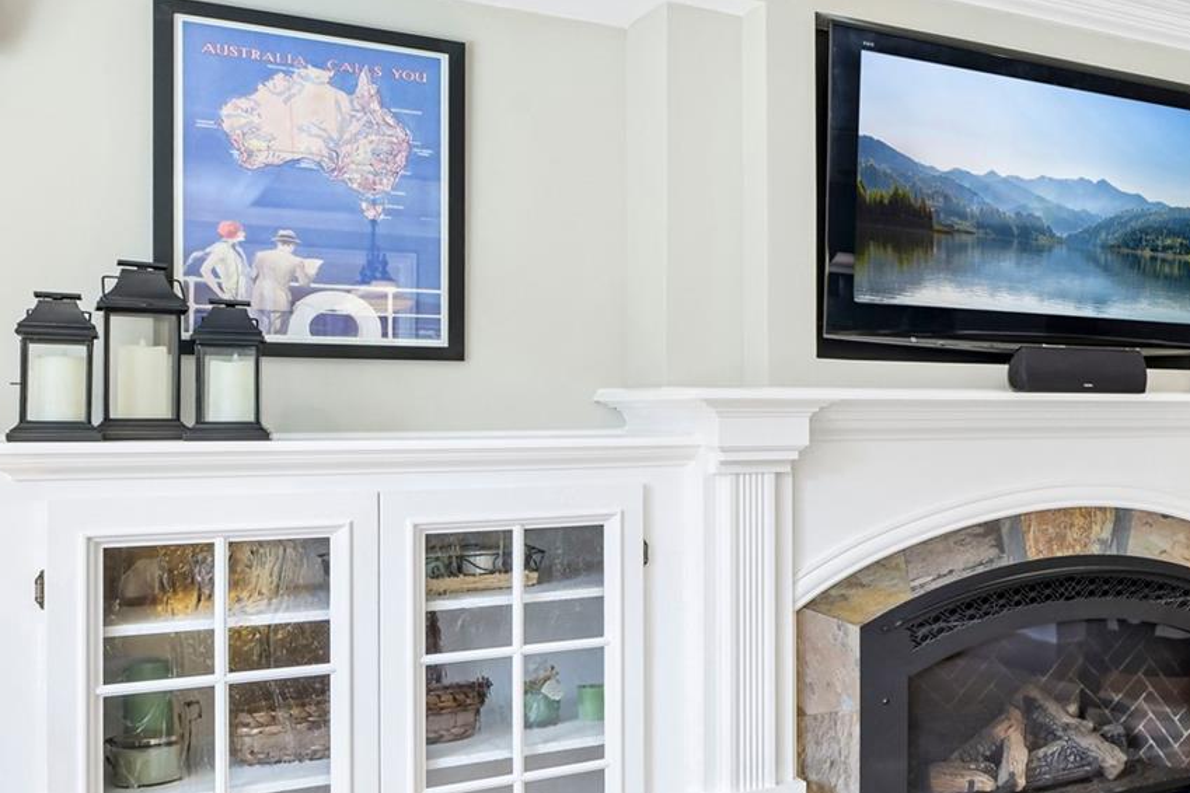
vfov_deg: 32.6
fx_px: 1355
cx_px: 1368
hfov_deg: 37.8
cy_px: 436
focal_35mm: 41
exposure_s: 1/8
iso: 250
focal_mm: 17
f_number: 9
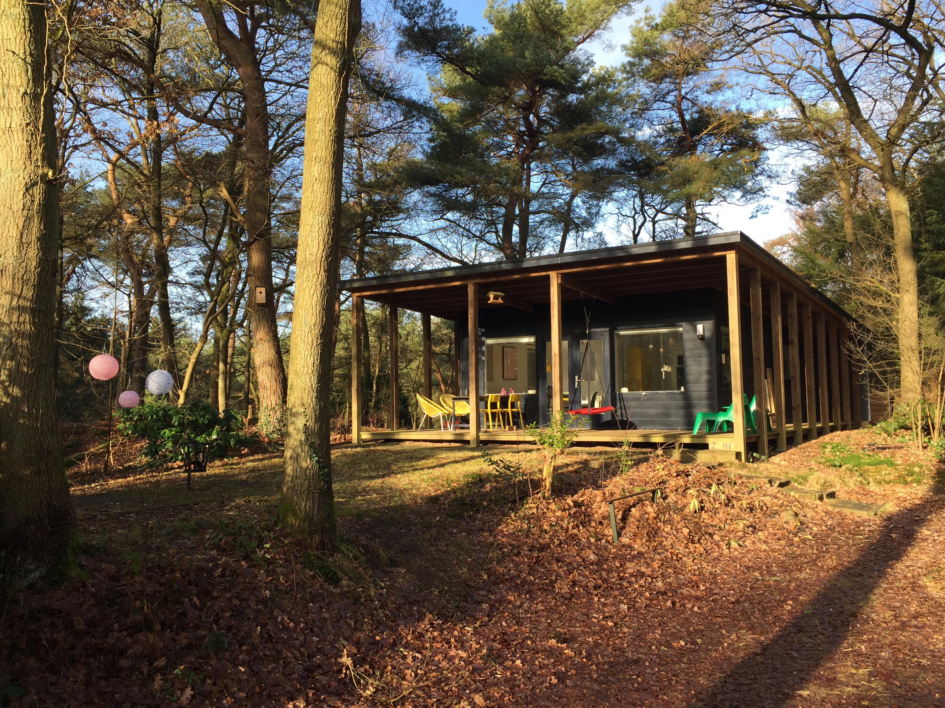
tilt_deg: +5.8
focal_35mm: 30
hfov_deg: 60.0
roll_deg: -0.1
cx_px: 474
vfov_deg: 46.8
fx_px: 819
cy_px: 342
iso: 32
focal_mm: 4.15
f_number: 2.2
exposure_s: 1/412
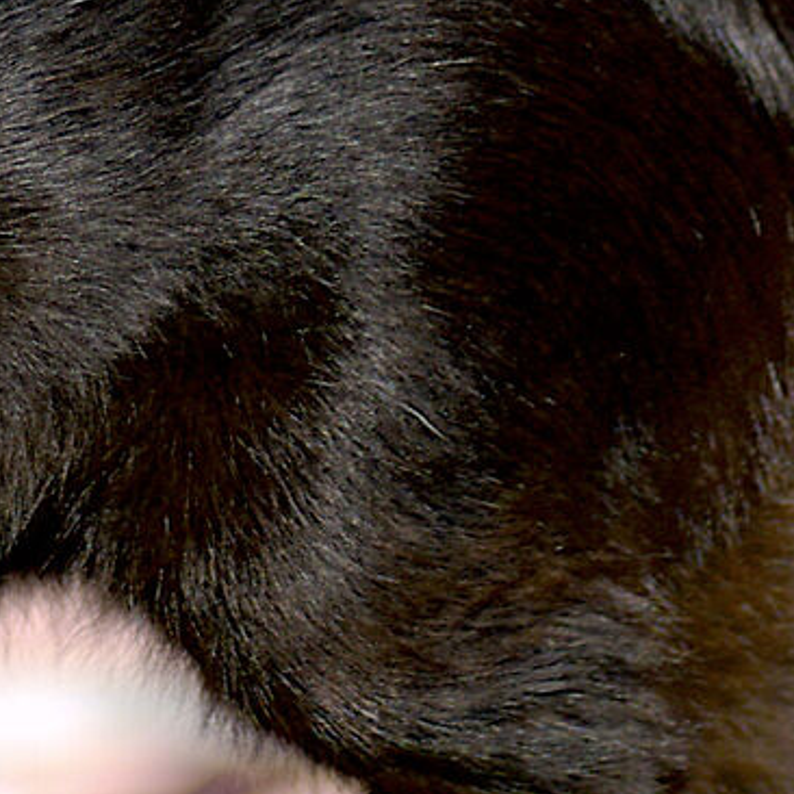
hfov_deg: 2.2
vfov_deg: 2.2
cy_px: 48
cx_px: -351
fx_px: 20994
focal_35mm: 809
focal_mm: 145
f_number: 4.5
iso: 200
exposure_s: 1/1000
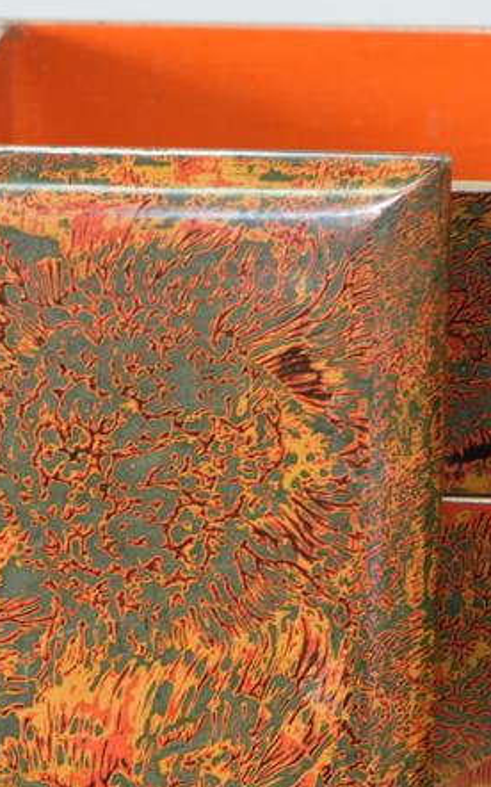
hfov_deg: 7.5
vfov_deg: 11.9
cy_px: 604
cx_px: 148
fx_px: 3749
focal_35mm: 175
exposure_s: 1/20
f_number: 10
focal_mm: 70
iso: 2000
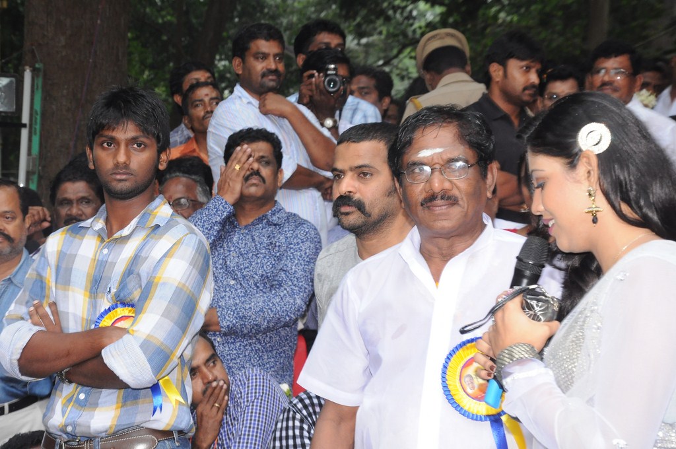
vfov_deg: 11.4
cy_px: 224
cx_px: 338
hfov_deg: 17.1
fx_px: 2250
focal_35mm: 120
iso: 1250
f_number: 11
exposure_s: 1/125
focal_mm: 80
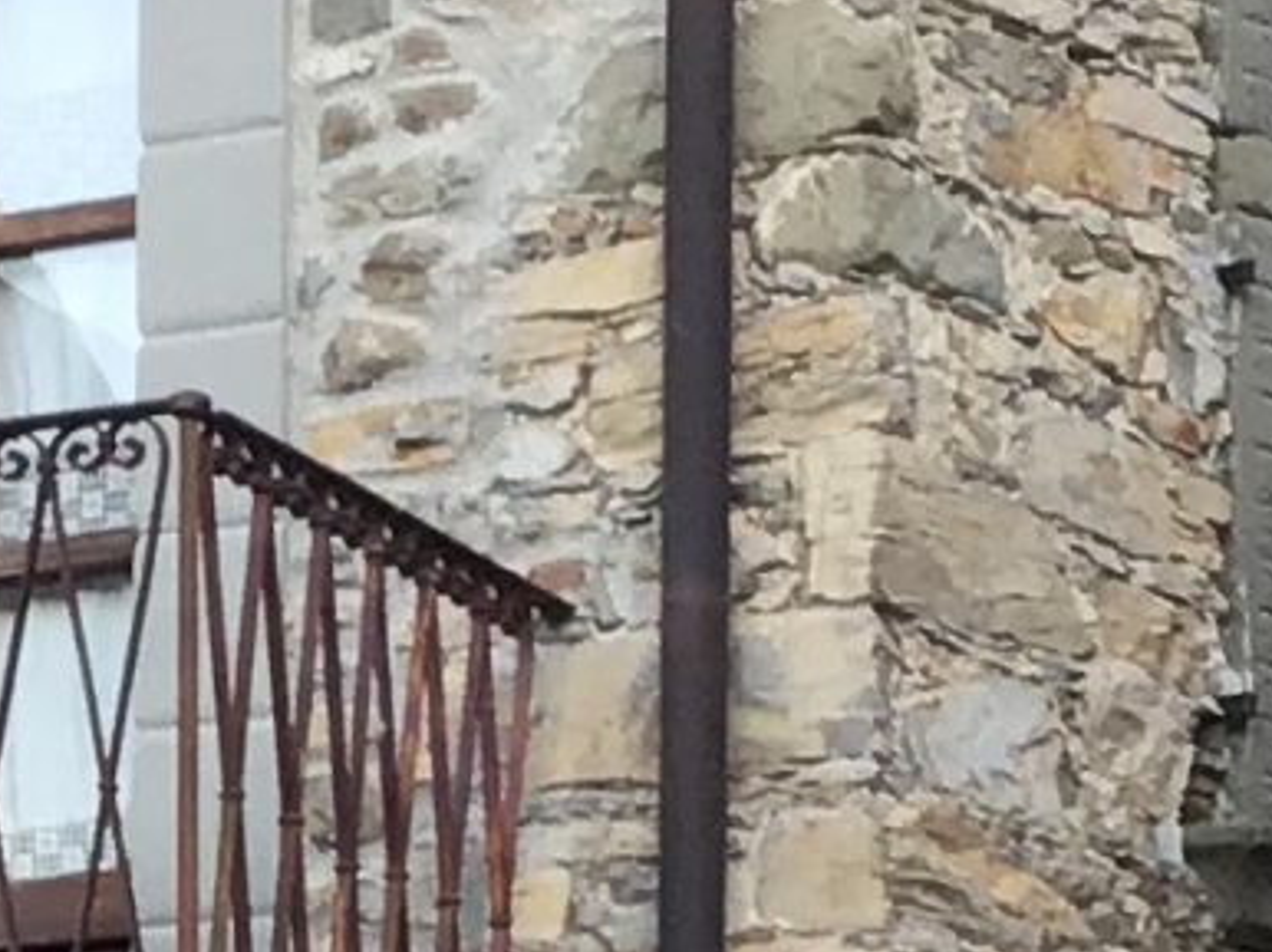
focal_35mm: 225
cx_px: -366
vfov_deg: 6.6
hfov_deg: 8.7
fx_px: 8263
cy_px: 1150
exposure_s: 1/50
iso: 32
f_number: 2.4
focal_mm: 3.3
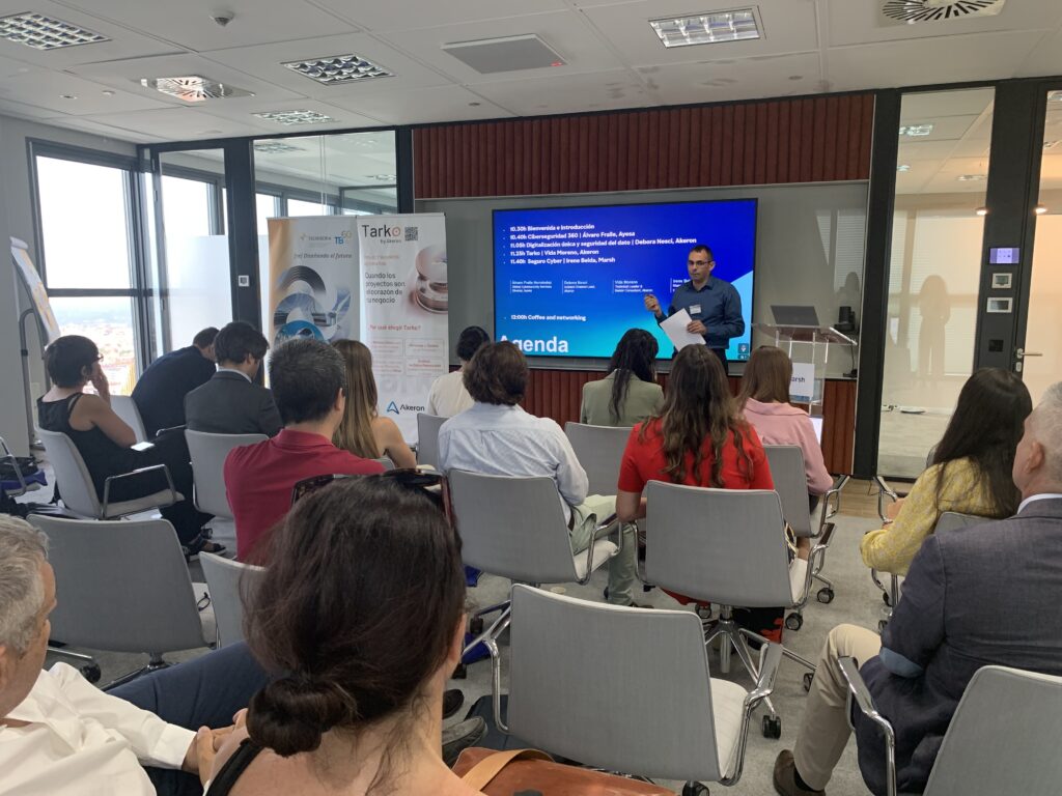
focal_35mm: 26
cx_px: 531
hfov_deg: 67.3
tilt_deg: -8.3
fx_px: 798
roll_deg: +0.5
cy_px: 398
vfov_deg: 53.1
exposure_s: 1/60
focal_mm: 4.25
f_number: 1.8
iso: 125
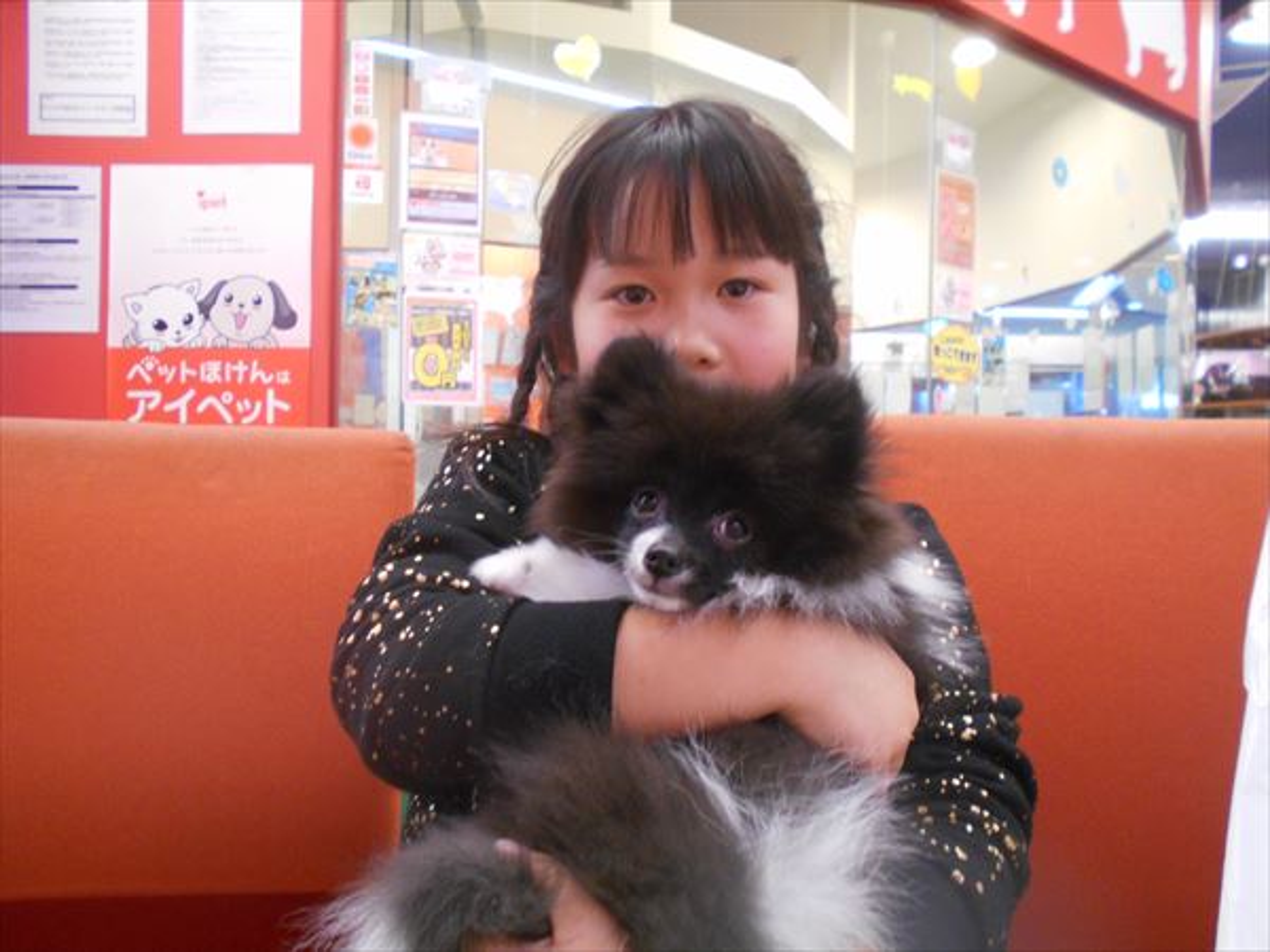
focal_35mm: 26
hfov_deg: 67.3
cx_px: 635
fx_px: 954
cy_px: 476
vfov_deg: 53.1
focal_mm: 4.6
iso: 320
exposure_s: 1/30
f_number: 3.2
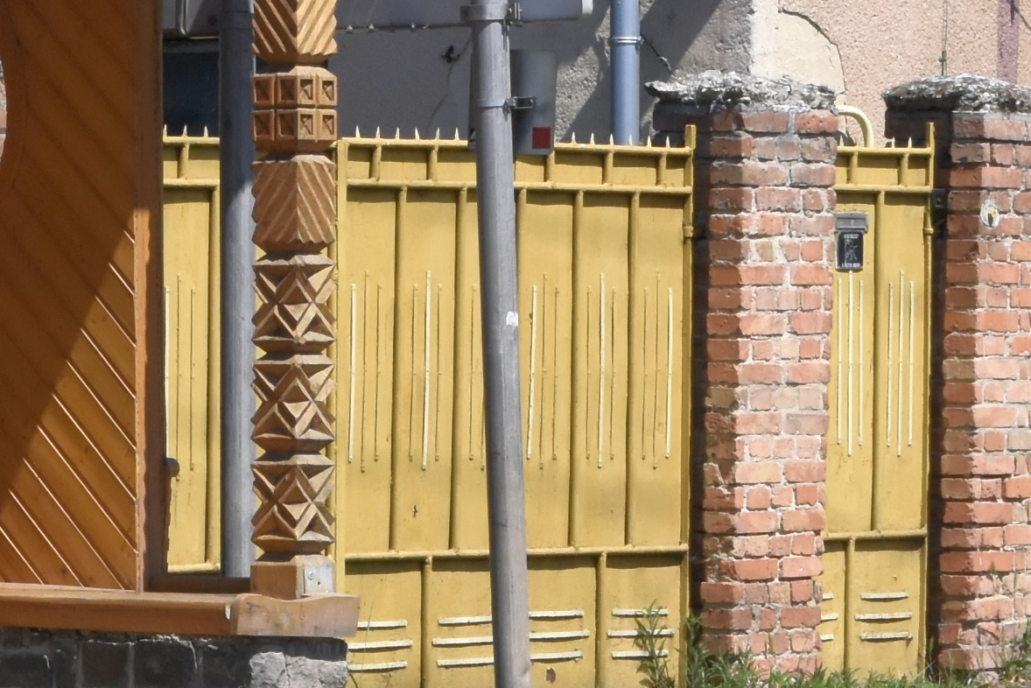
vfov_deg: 4.4
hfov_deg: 6.5
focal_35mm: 315
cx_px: -382
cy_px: 482
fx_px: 9020
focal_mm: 55
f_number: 14
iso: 800
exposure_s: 1/800
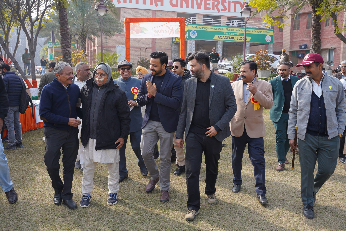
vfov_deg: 38.5
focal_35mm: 34
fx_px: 331
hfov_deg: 55.2
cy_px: 116
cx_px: 173
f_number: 7.1
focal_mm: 34.4
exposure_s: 1/125
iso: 160
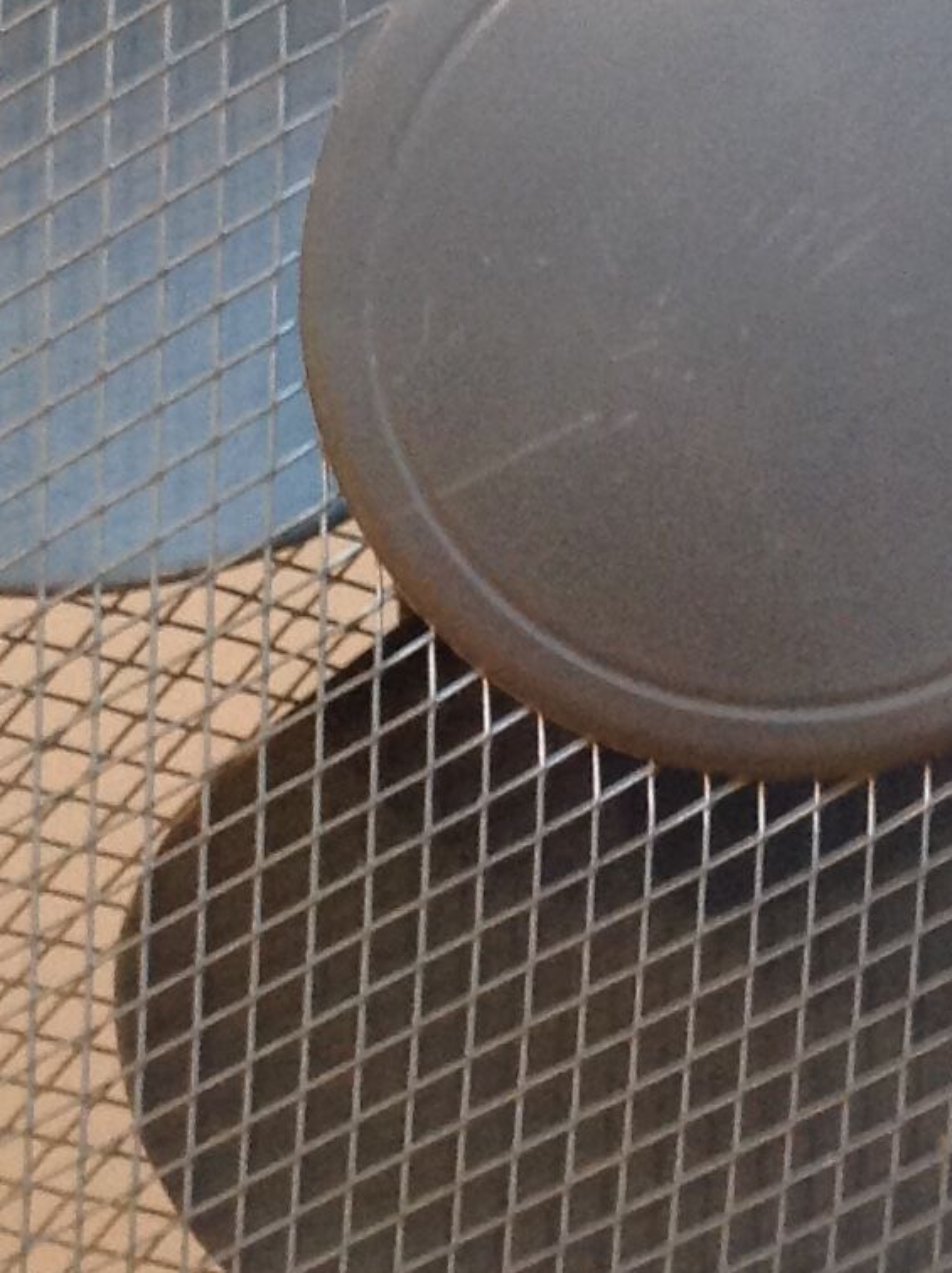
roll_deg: +3.2
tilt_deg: -24.4
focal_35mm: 120
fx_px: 4410
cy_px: 229
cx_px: 755
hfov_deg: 12.3
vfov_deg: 16.3
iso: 160
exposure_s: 1/15
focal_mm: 4.28
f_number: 2.4
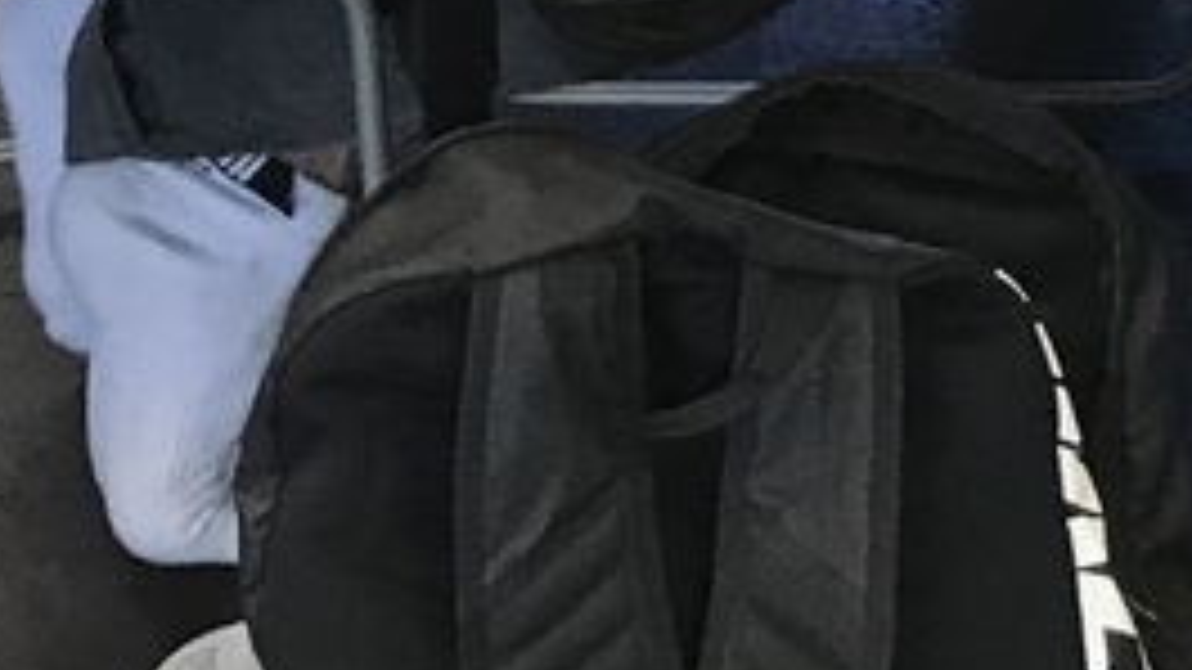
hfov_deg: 14.6
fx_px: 4361
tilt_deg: -19.8
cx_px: 1732
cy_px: -1025
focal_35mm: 138
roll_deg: -3.6
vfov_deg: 8.0
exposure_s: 1/30
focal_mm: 3.99
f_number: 1.8
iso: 32
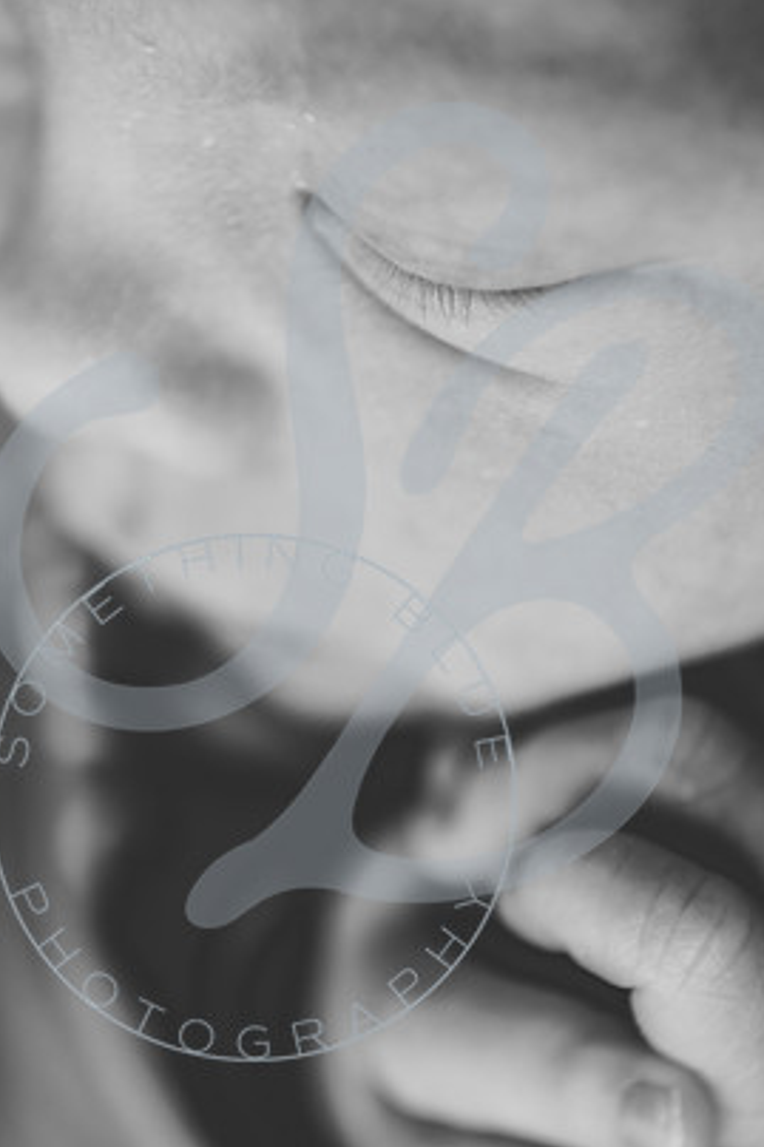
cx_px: 381
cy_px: 582
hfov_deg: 17.5
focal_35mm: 78
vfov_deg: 26.0
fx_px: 2485
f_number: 5.6
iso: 500
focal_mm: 70
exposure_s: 1/125
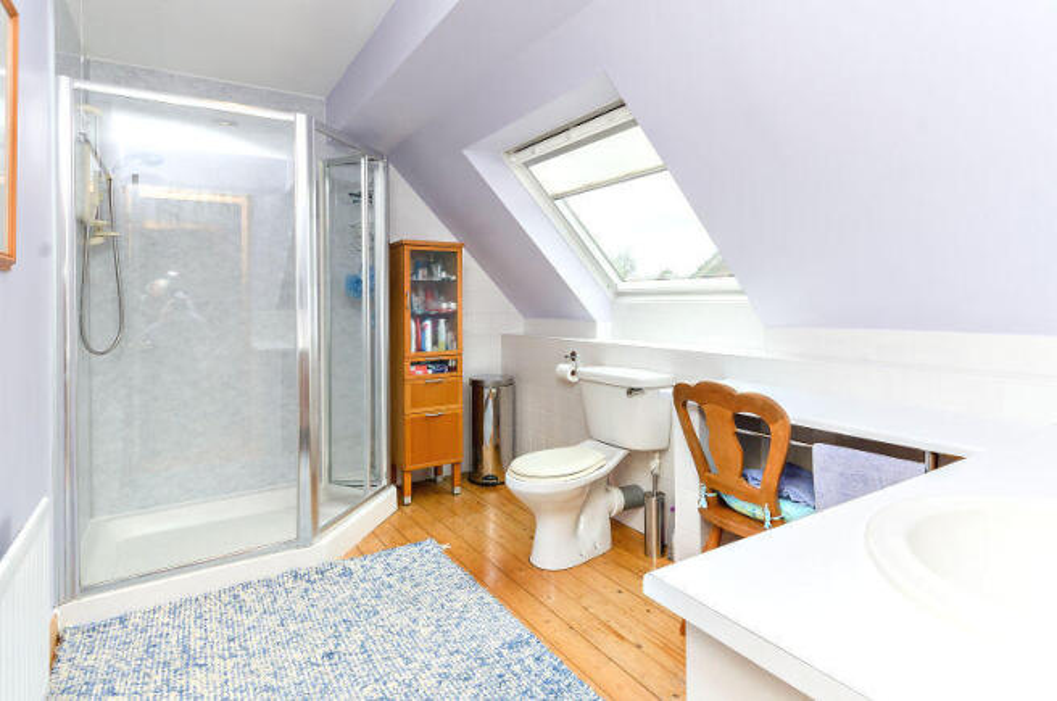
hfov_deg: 90.1
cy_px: 350
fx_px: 528
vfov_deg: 67.2
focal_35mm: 18
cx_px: 528
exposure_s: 1/25
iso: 250
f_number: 8
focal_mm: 12
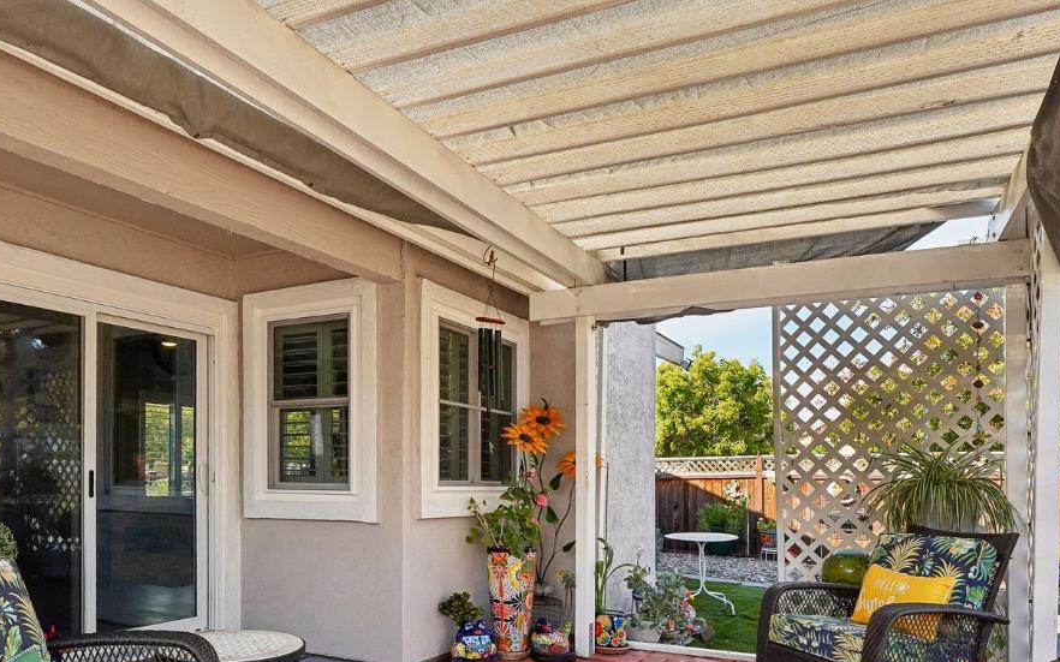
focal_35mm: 26
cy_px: 485
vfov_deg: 46.1
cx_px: 486
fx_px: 751
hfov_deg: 70.3
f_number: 9
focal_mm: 15
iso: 640
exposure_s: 1/640
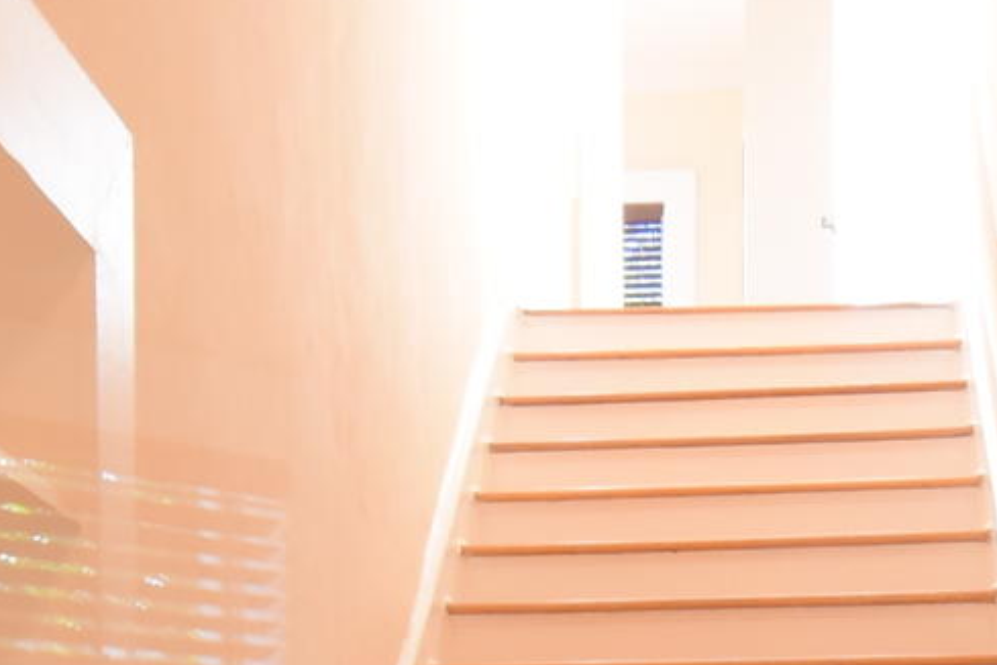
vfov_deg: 13.9
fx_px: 2548
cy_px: 1031
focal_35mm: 92
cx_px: 506
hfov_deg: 22.1
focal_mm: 10
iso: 720
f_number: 4.5
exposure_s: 1/60
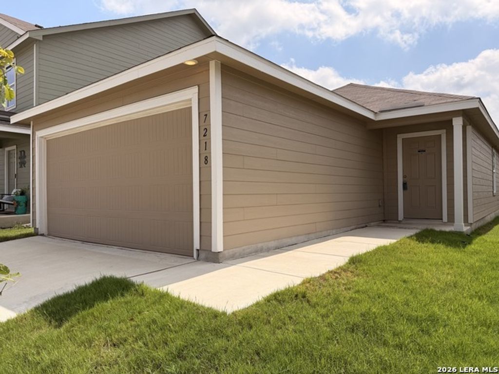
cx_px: 250
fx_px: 346
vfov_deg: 56.8
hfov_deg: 71.6
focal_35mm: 24
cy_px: 187
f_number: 1.78
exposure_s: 1/6711
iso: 100
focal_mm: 6.76
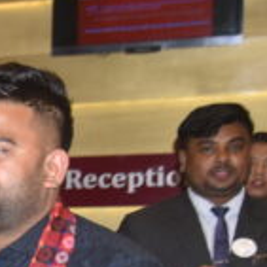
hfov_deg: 9.9
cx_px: -445
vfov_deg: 11.6
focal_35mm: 148
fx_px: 1292
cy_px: 324
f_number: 4
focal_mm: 32
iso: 160
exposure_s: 1/100
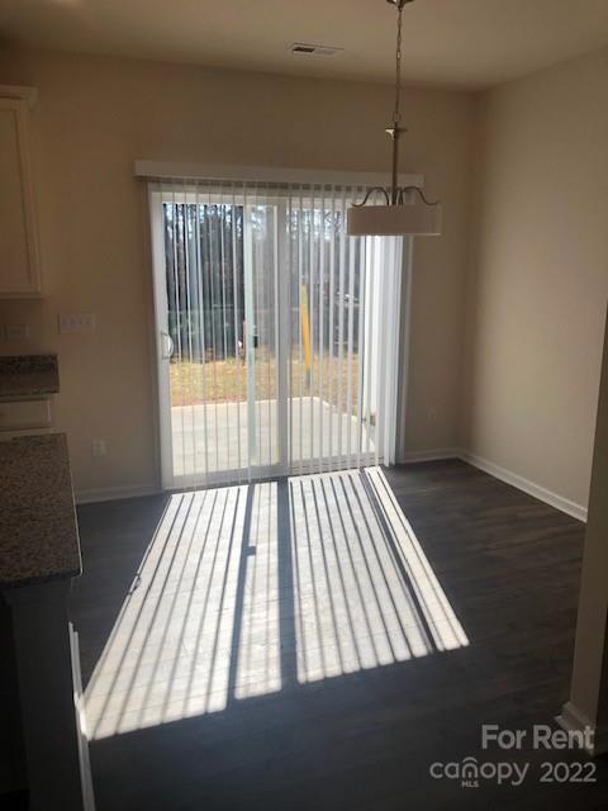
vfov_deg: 63.4
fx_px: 656
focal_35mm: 28
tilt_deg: -12.1
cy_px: 406
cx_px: 304
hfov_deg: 49.7
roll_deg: -0.4
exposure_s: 1/827
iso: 20
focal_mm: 3.99
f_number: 1.8
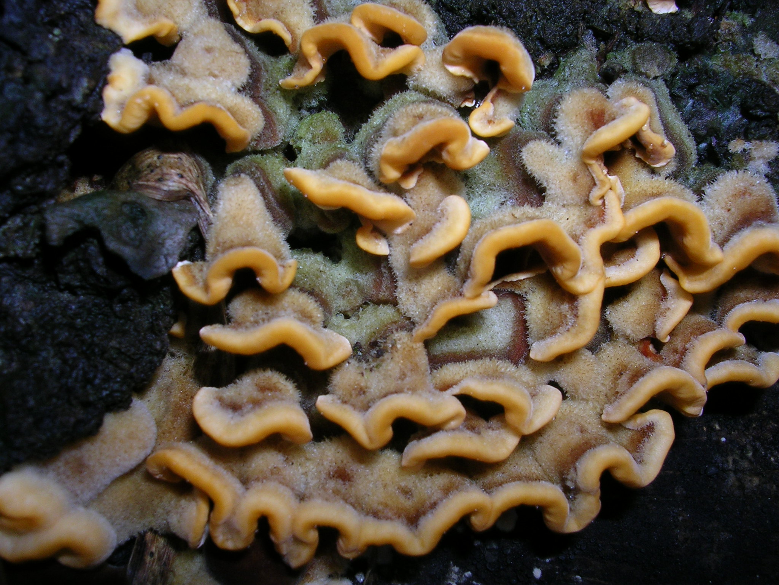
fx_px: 855
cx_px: 390
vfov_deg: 37.7
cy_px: 292
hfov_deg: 49.0
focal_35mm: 38
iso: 50
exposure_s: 1/60.1
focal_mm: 5.8
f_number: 5.6
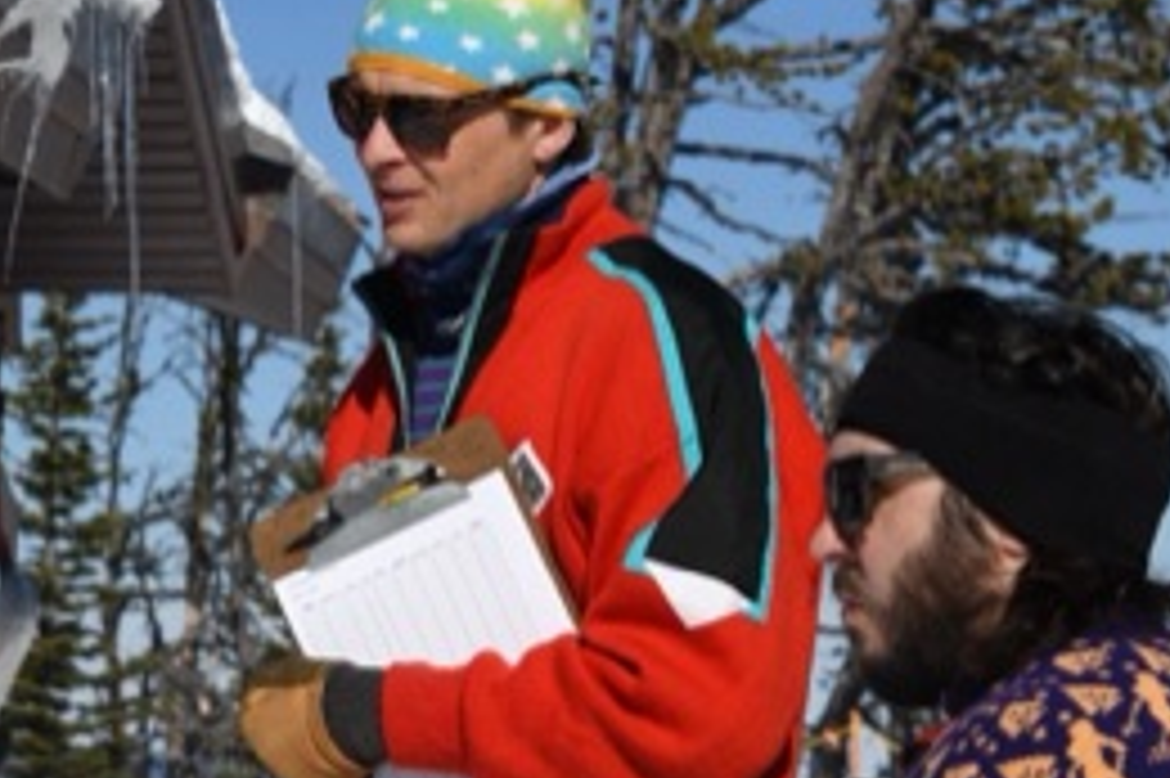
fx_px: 6723
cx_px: 328
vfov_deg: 6.6
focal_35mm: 207
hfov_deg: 9.9
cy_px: 376
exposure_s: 1/2000
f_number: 9
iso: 400
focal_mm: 75
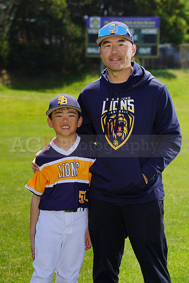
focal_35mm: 141
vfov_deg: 14.5
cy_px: 142
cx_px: 94
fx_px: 1110
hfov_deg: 9.7
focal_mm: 141
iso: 100
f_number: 8
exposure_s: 1/250
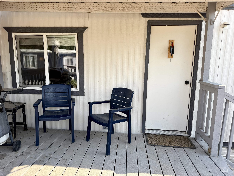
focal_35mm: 24
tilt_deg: -10.0
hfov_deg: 71.6
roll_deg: -0.9
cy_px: 88
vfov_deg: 56.8
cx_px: 117
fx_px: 162
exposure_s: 1/1106
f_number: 1.78
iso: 80
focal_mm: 6.76
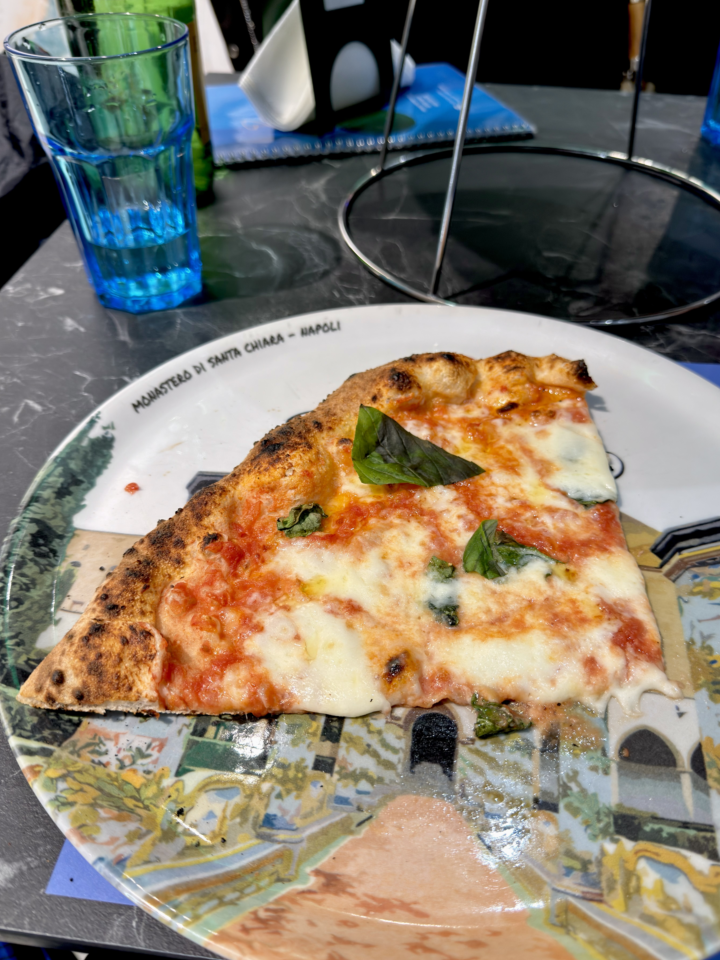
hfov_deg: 51.3
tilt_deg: -43.8
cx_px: 376
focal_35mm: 27
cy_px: 499
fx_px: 749
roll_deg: -1.6
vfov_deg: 65.3
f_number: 1.78
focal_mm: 6.76
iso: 80
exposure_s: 1/50
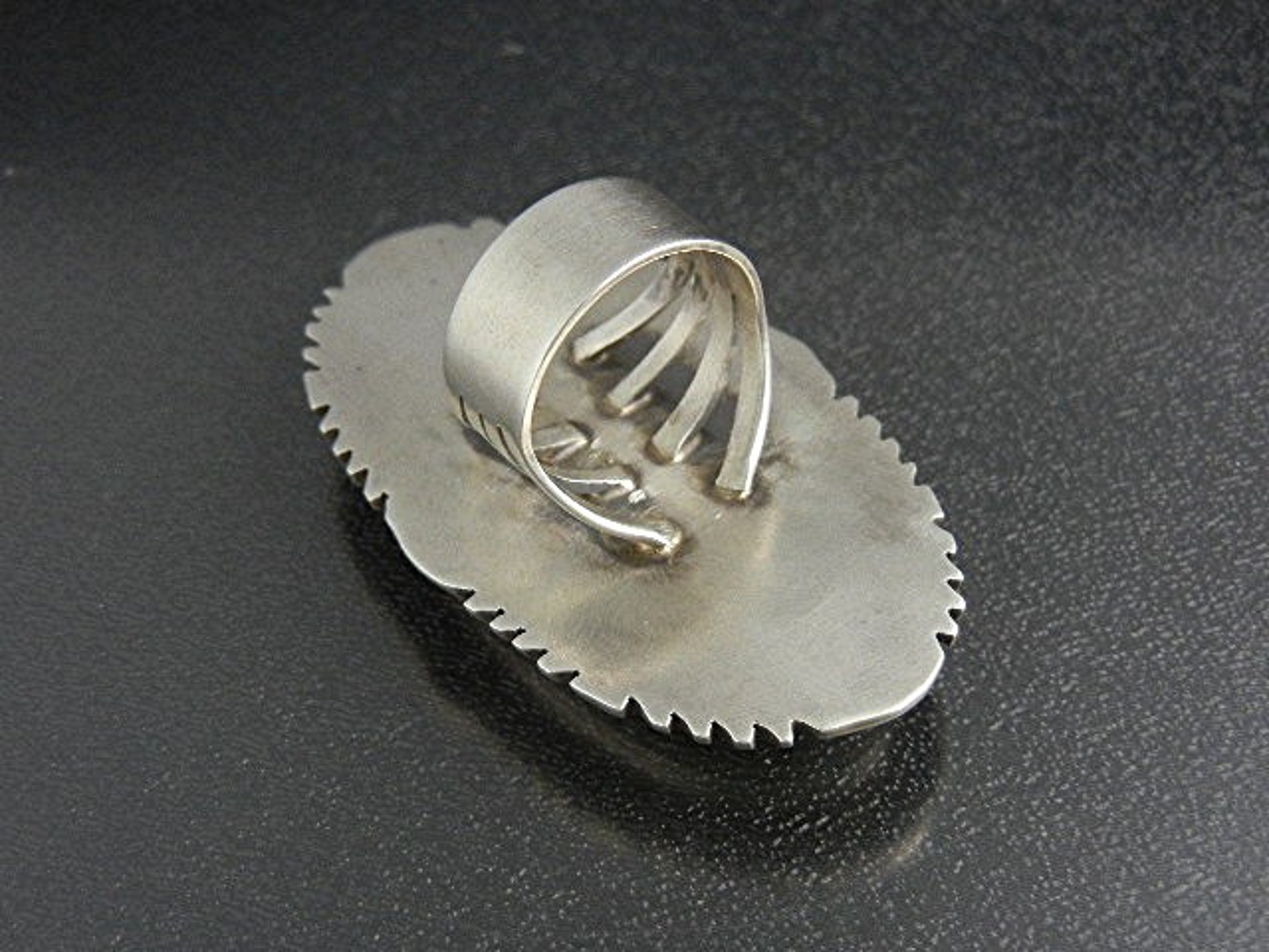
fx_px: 2163
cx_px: 634
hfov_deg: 32.7
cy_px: 476
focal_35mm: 59
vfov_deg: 24.8
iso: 400
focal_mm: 10.6
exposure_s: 1/18.1
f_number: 4
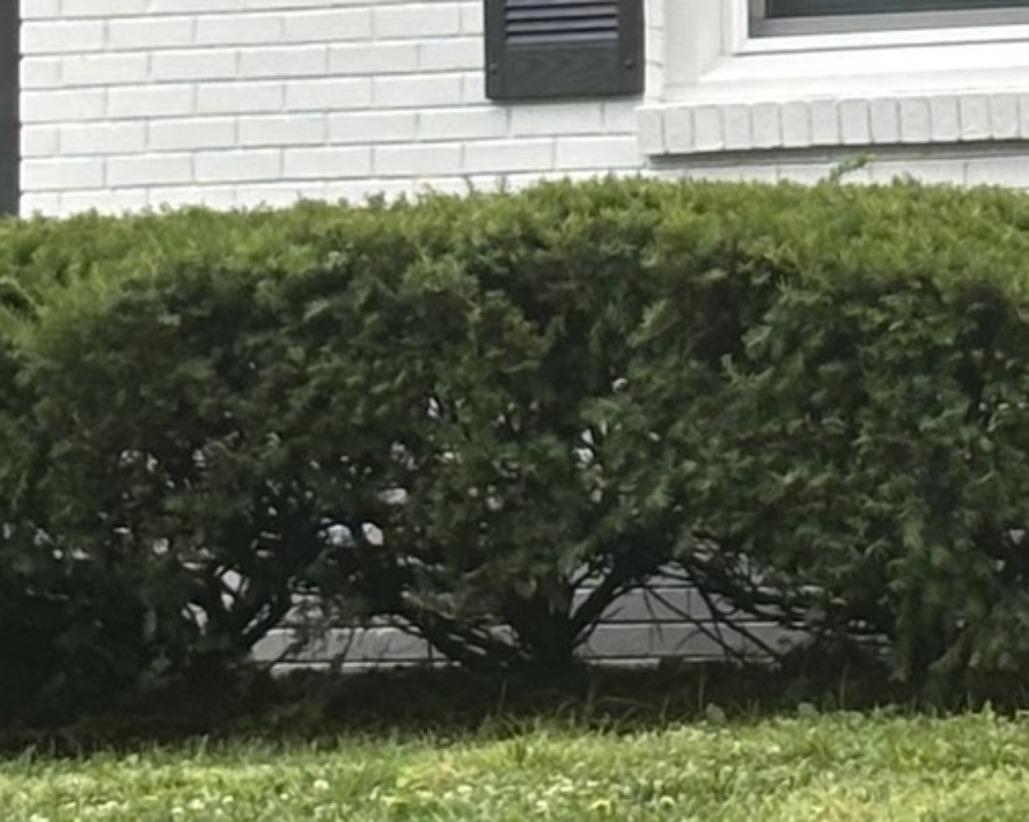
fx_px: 9437
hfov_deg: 6.2
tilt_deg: +3.5
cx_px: 1430
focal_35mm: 310
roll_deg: +1.0
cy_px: -223
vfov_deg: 5.0
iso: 32
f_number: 1.6
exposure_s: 1/615
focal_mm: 5.96
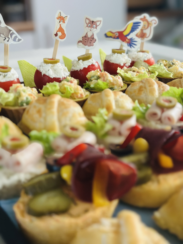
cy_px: 122
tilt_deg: -20.8
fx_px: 338
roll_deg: +0.5
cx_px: 92
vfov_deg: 39.7
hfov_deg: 30.3
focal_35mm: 48
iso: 400
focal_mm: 6.86
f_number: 1.78
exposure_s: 1/40
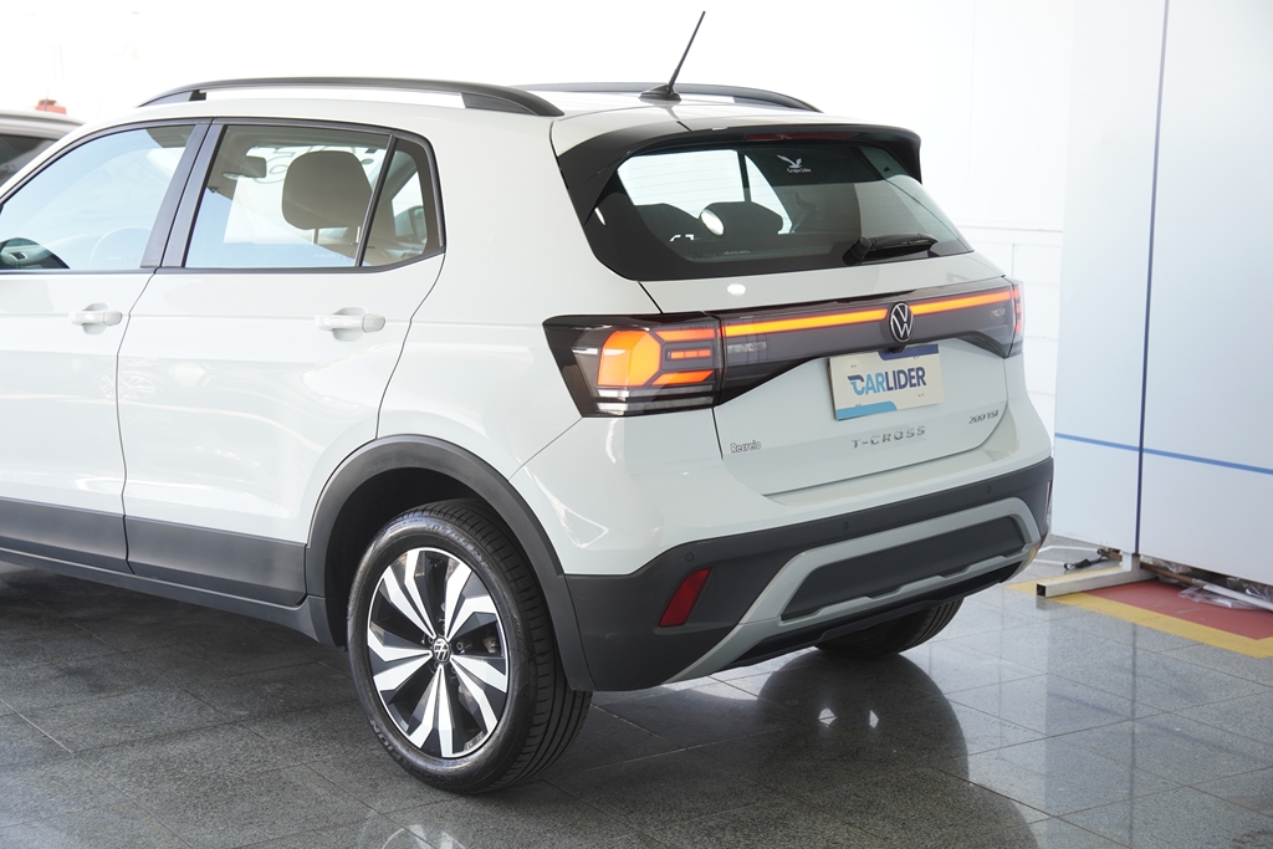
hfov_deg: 35.9
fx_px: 1963
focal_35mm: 56
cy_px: 424
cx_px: 636
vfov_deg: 24.4
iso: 200
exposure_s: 1/80
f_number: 3.2
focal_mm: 37
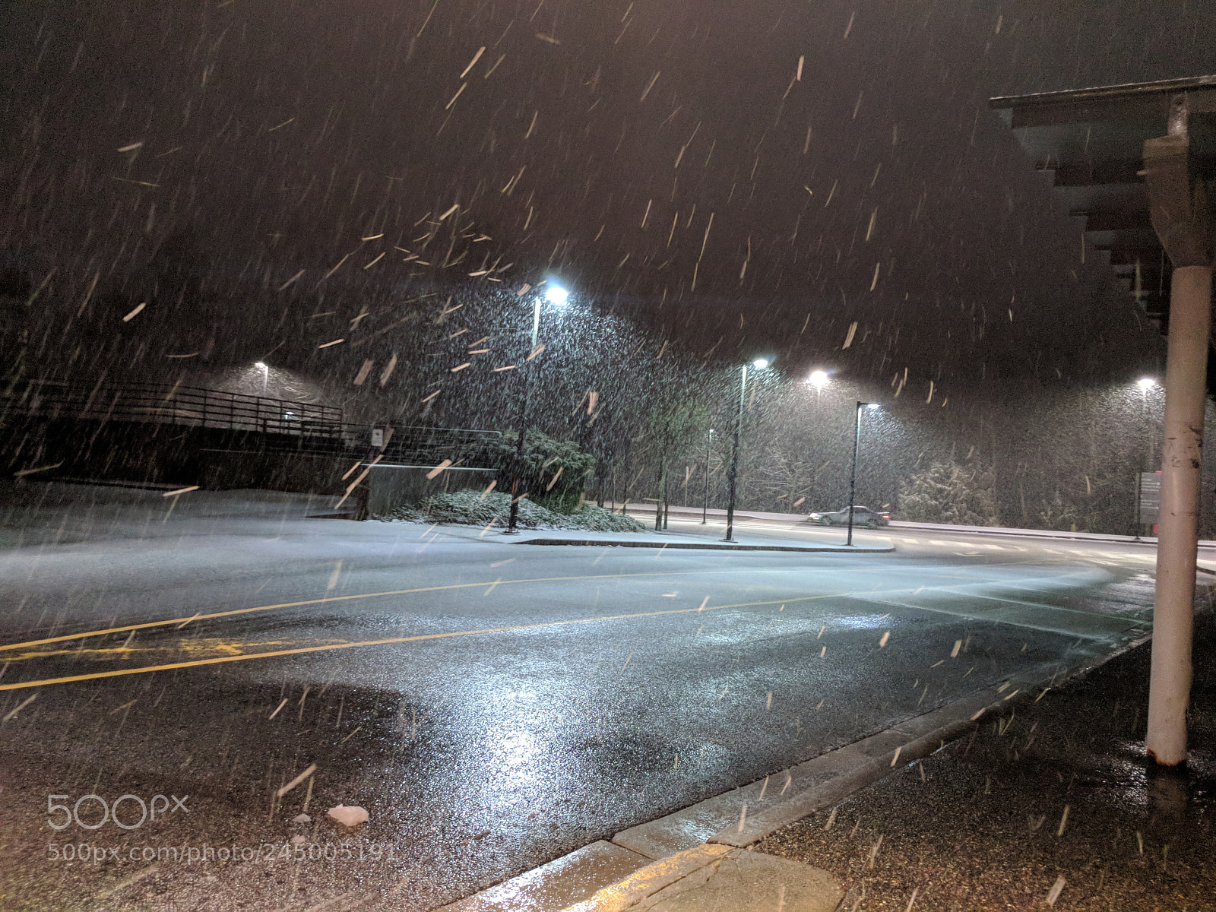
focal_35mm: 26
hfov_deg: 67.3
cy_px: 456
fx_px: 913
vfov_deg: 53.1
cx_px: 608
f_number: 2
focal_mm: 4.67
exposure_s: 1/30
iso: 1208
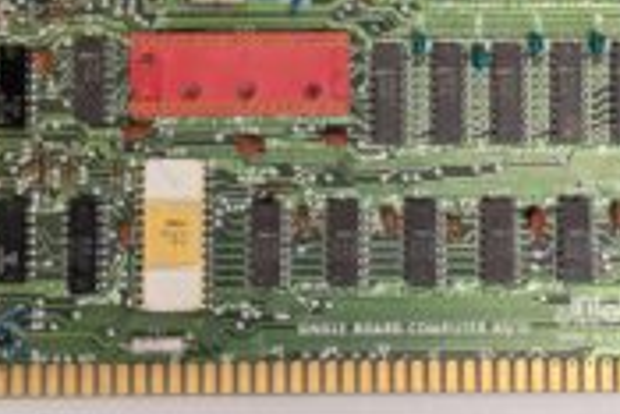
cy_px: 18
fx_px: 2086
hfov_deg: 16.8
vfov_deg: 11.3
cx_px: 489
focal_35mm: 121
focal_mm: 5.43
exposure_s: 1/40
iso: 305
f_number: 1.89
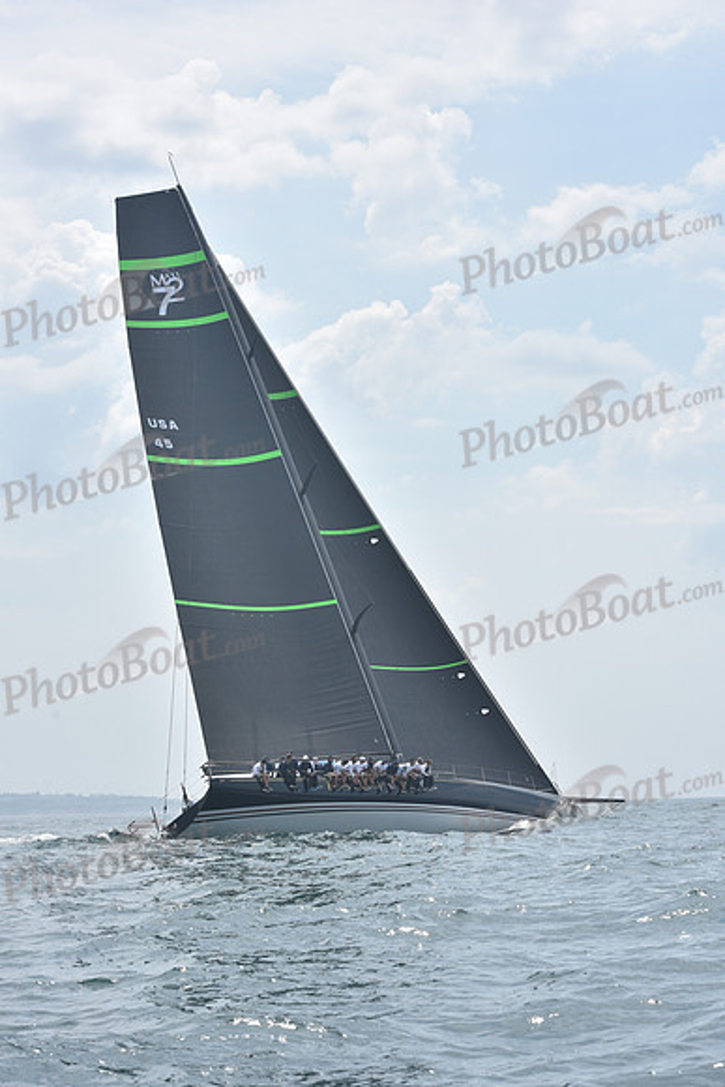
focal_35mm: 70
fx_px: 2113
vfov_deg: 28.8
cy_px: 544
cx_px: 362
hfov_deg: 19.5
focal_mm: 70
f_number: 9
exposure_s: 1/800
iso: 250
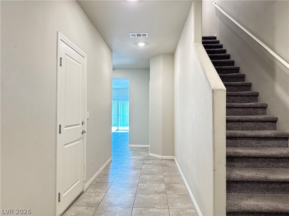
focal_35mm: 24
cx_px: 144
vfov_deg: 56.8
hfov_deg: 71.6
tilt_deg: +1.3
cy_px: 108
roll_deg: -0.8
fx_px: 200
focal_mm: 6.76
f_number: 1.78
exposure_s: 1/60
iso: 400
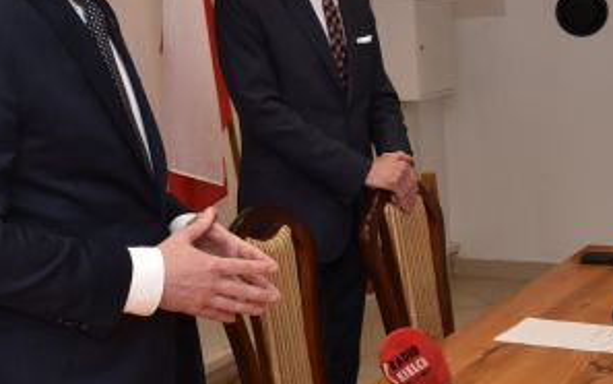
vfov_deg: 16.6
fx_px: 1304
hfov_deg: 25.4
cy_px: 76
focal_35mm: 78
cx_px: 23
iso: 640
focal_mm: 35
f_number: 13
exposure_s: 1/100
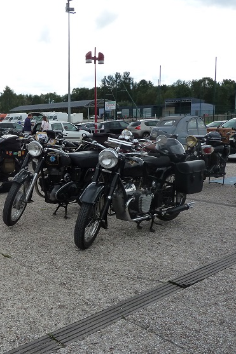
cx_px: 11
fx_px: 344
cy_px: 177
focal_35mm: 35
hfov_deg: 35.0
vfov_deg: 54.4
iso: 125
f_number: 4
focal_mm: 4.1
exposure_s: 1/400
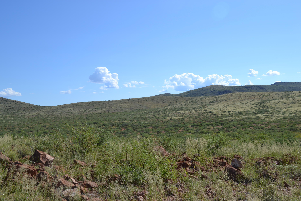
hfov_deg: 44.0
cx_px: 148
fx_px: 372
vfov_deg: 30.2
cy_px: 99
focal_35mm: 45
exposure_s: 1/250
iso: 100
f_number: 8
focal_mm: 29
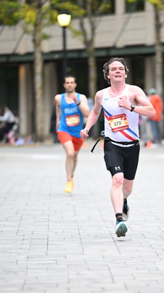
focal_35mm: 287
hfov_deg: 4.2
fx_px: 2220
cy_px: 188
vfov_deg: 7.5
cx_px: 122
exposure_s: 1/1250
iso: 1600
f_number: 2.8
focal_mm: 200
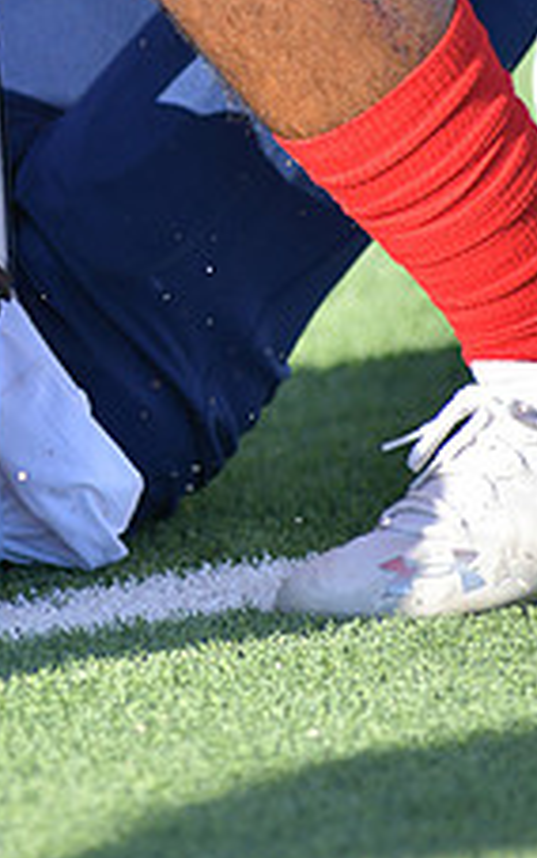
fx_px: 18253
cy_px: 251
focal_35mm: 780
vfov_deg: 2.7
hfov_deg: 1.7
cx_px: -79
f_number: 3.5
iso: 280
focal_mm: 300
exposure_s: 1/2000
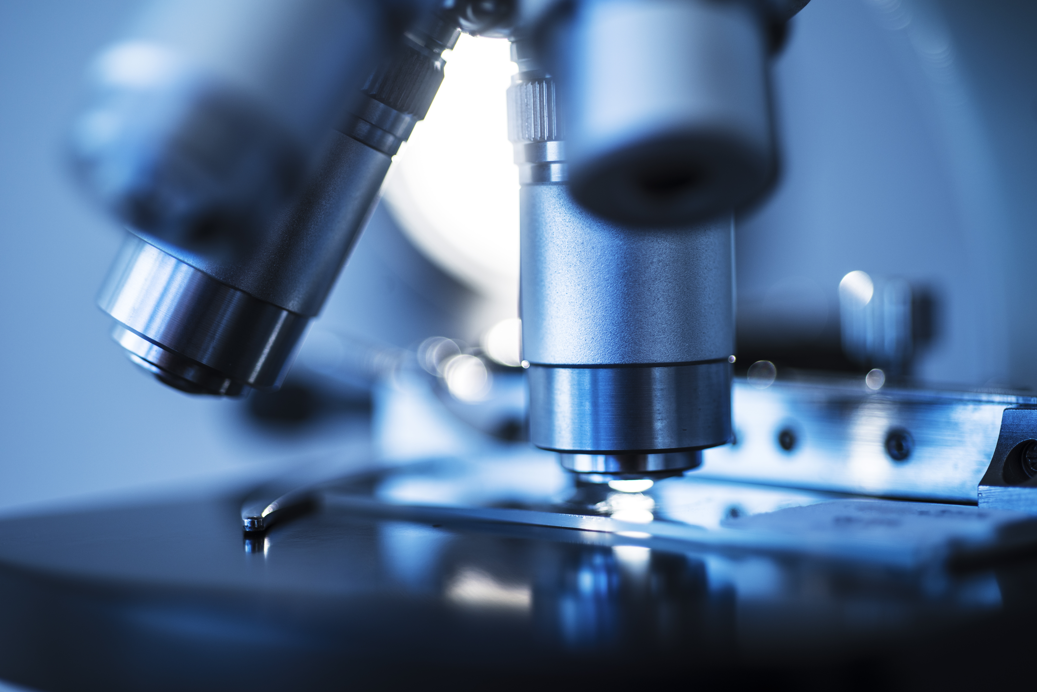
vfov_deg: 22.6
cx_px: 518
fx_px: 1729
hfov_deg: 33.4
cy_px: 346
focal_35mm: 60
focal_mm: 60
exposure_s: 1/640
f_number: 3.5
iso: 200
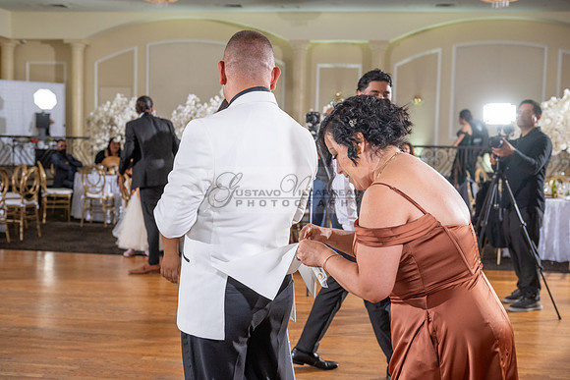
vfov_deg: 30.5
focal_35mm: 44
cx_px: 285
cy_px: 190
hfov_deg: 44.5
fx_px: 697
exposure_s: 1/160
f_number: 4
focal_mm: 44
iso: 800
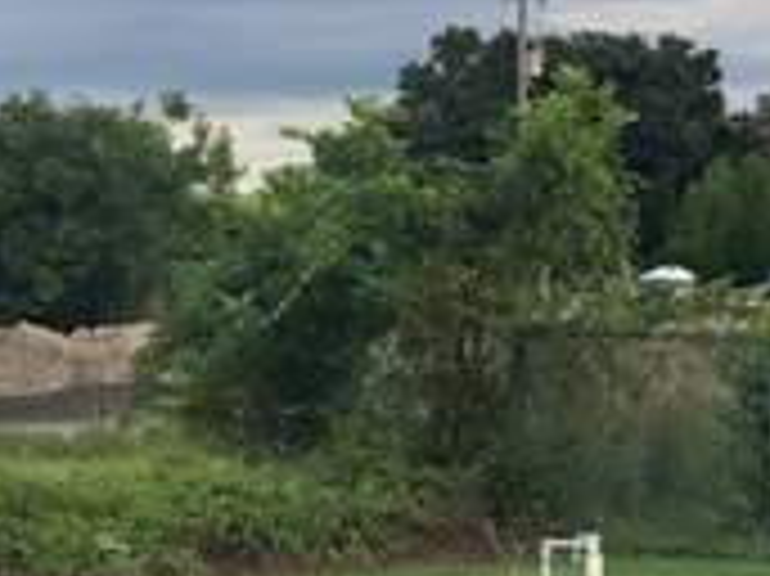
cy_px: 464
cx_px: 711
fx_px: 3023
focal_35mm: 136
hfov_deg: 14.4
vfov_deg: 10.9
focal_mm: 3
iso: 16
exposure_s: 1/318
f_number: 1.8
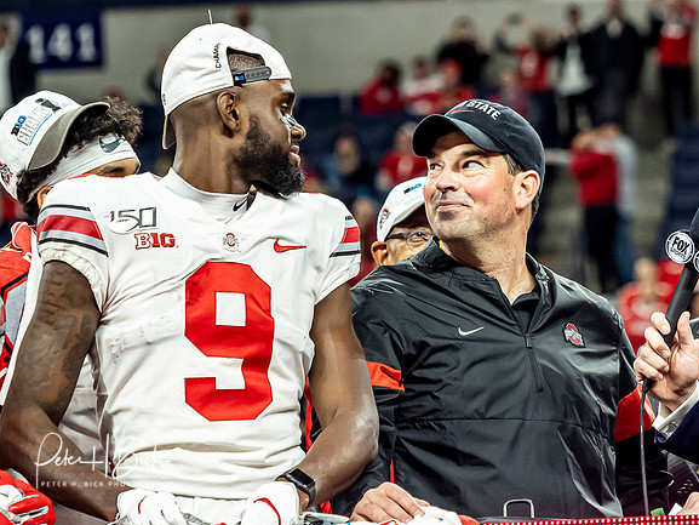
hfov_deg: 5.1
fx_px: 7897
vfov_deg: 3.8
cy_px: 145
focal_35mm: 391
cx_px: 472
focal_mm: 110
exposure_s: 1/320
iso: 1250
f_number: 3.5
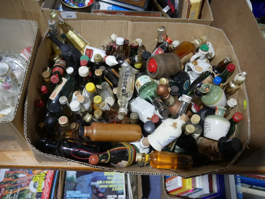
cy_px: 100
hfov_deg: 63.4
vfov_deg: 49.7
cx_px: 132
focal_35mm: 28
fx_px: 214
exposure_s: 1/60
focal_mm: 14
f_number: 3.5
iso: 250
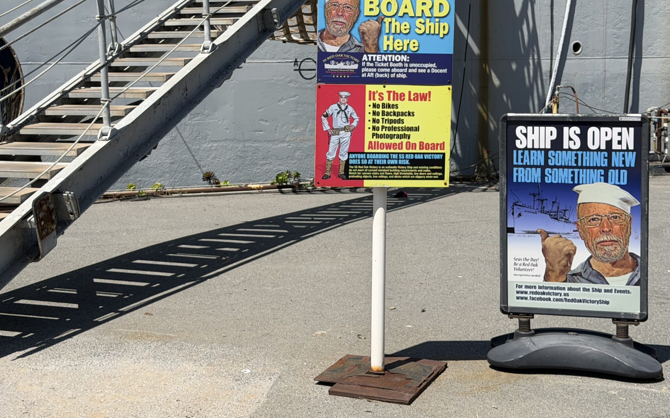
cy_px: 106
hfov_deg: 31.9
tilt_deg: -3.5
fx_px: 1169
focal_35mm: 64
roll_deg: +1.0
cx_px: 276
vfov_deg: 20.2
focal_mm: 6.76
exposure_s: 1/5208
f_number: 1.78
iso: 64
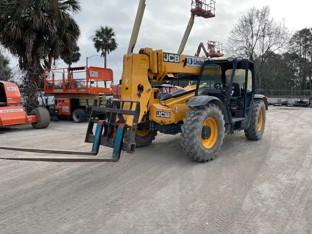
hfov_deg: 65.3
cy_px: 114
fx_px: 243
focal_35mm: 27
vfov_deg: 51.4
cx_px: 155
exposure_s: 1/1511
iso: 32
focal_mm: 4.2
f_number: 1.6
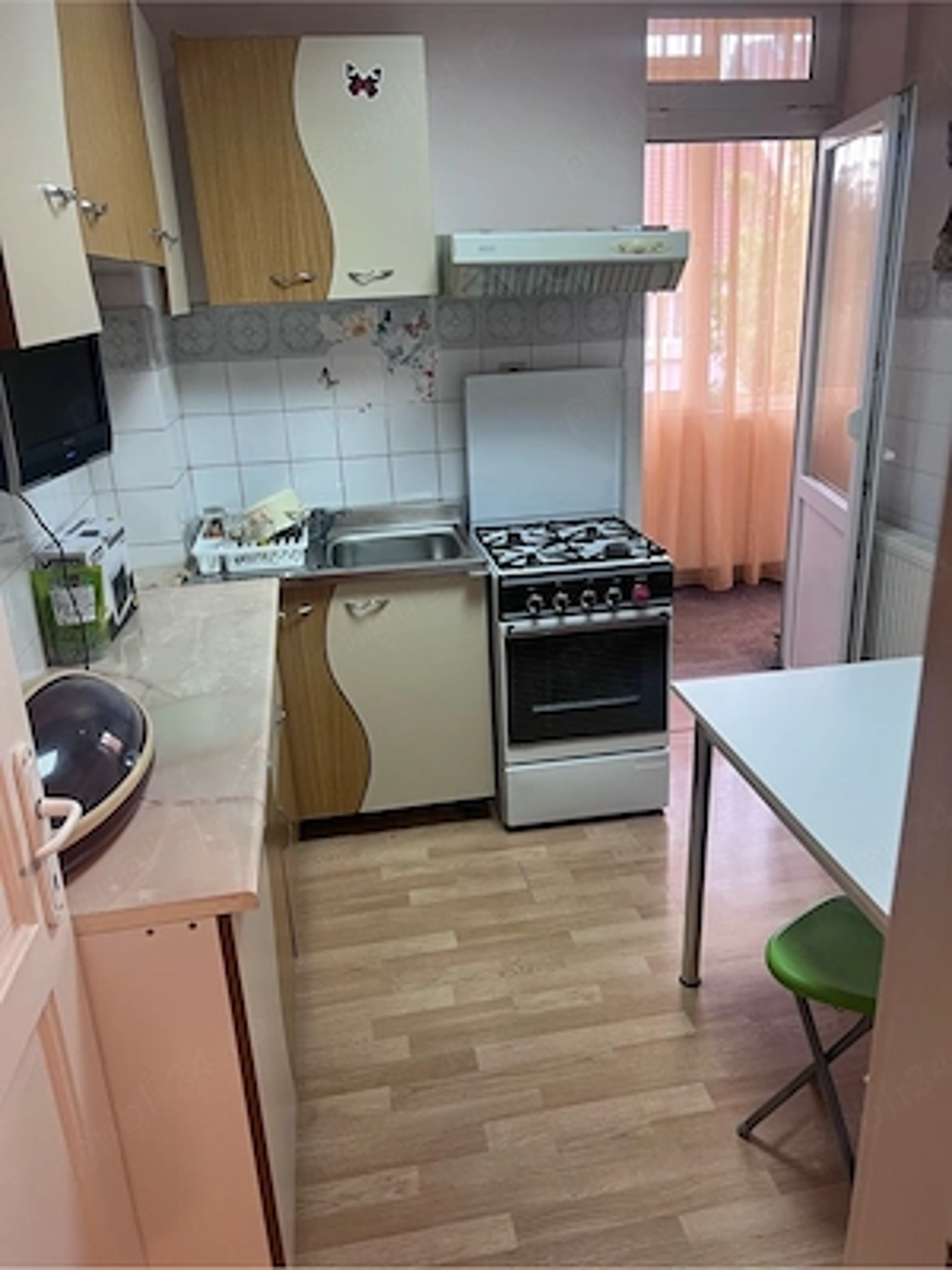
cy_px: 635
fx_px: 953
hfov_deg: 53.1
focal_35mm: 26
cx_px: 476
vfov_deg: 67.3
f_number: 1.5
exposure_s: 1/50
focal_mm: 5.7
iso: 80
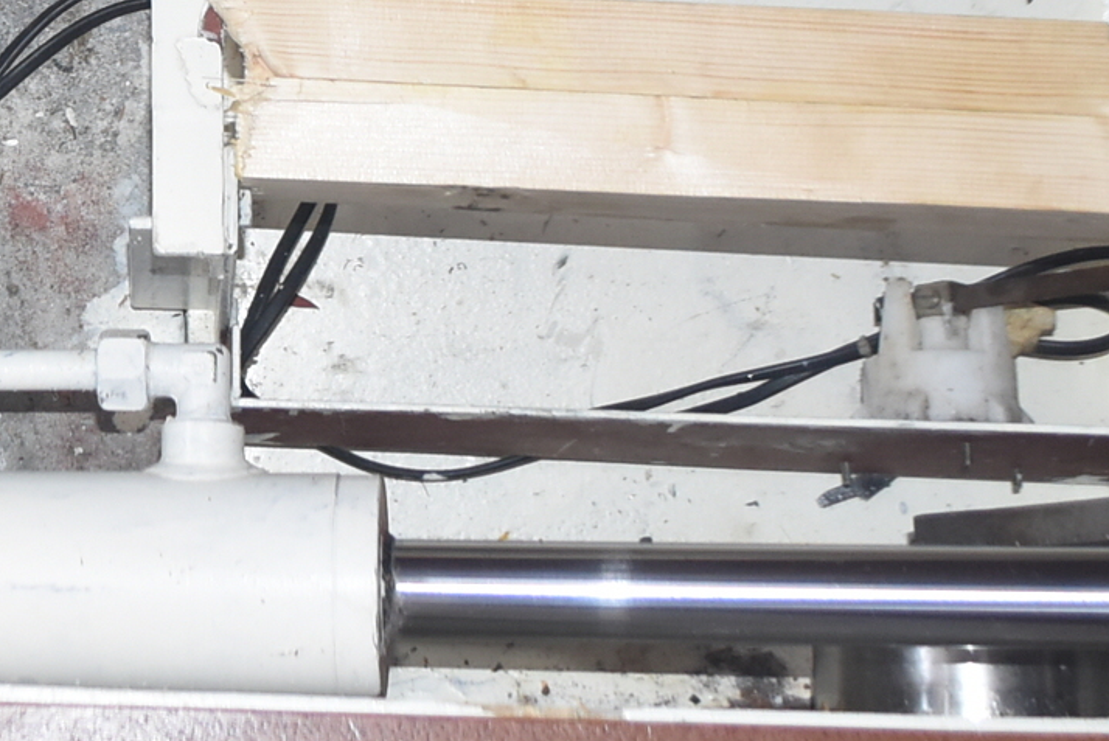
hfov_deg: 18.6
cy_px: -147
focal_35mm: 105
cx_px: -172
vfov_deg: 12.7
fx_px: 3236
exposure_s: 1/60
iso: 800
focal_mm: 20
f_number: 4
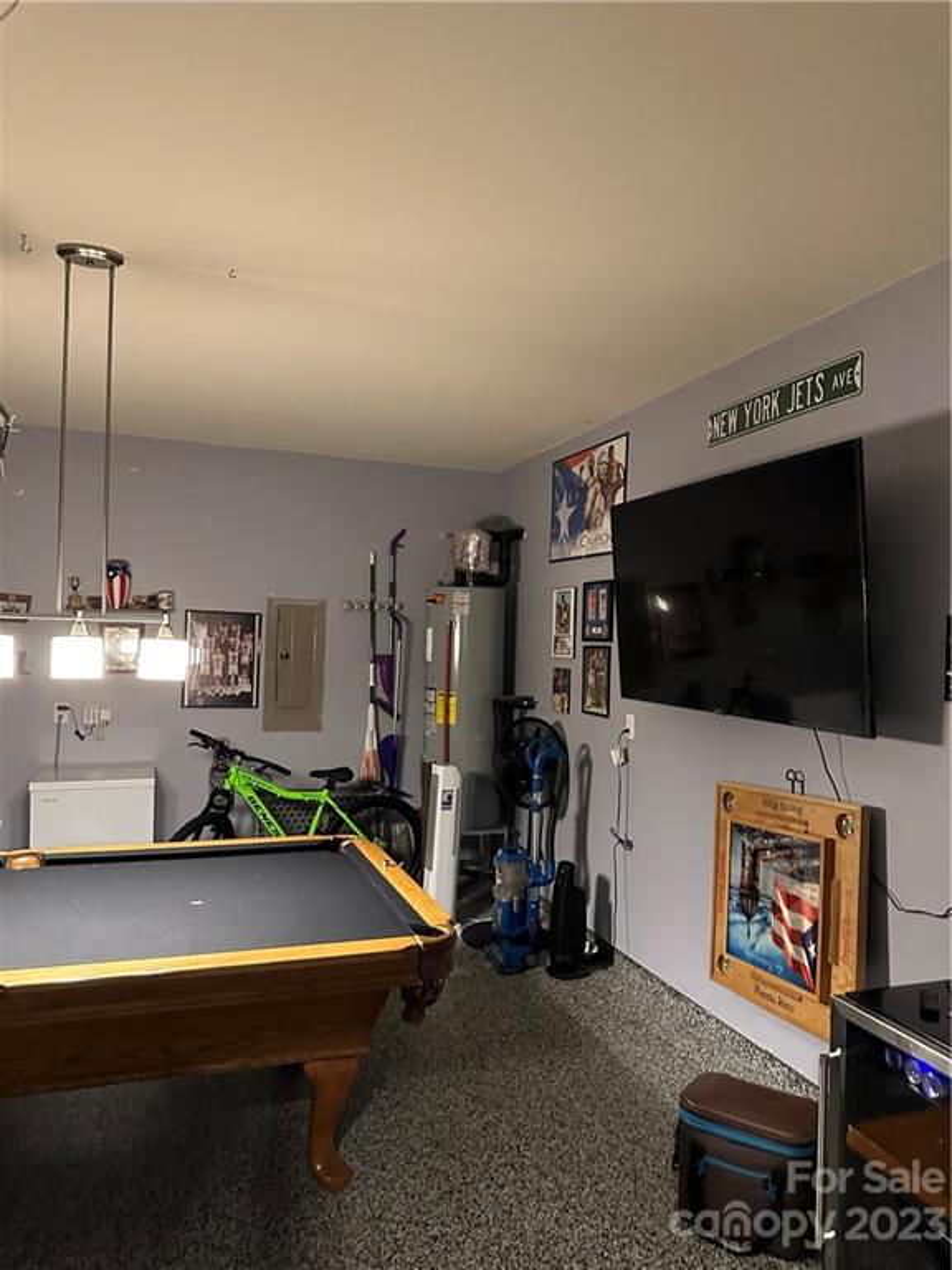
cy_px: 635
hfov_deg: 56.8
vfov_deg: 71.6
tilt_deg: +1.4
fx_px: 880
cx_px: 476
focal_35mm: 24
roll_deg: -1.4
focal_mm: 6.86
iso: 1000
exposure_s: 1/40
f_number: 1.78
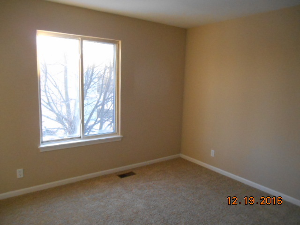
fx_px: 225
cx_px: 150
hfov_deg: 67.3
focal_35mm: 26
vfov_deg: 53.1
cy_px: 112
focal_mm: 4.7
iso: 800
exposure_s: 1/100
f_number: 3.4
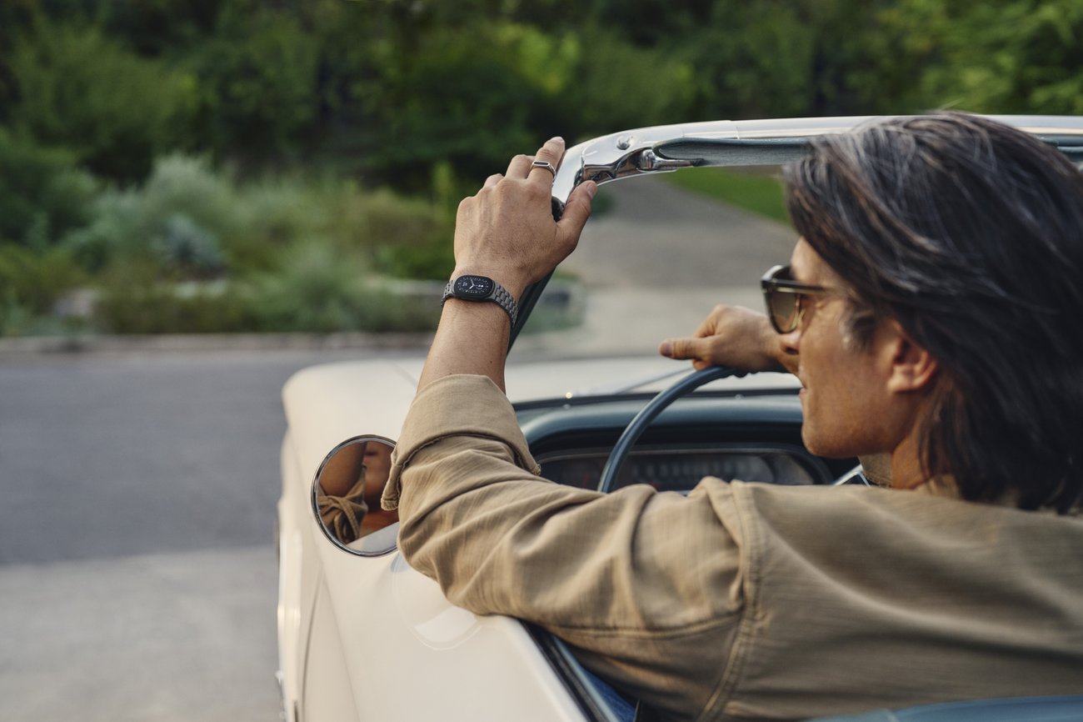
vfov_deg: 27.0
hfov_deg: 39.6
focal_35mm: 50
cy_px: 361
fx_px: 1504
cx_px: 542
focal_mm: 50
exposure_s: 1/800
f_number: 3.2
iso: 400
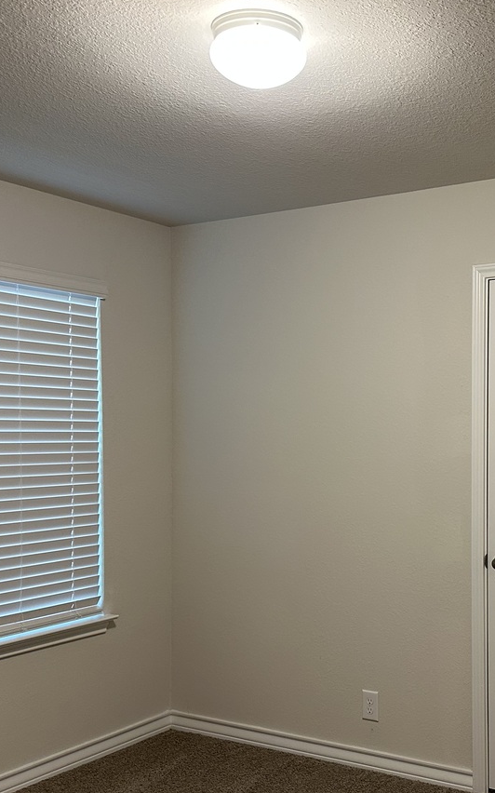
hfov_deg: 29.6
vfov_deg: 46.1
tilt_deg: -1.3
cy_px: 453
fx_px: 929
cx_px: 343
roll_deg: -1.0
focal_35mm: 43
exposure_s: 1/60
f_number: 1.78
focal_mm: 6.86
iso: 250
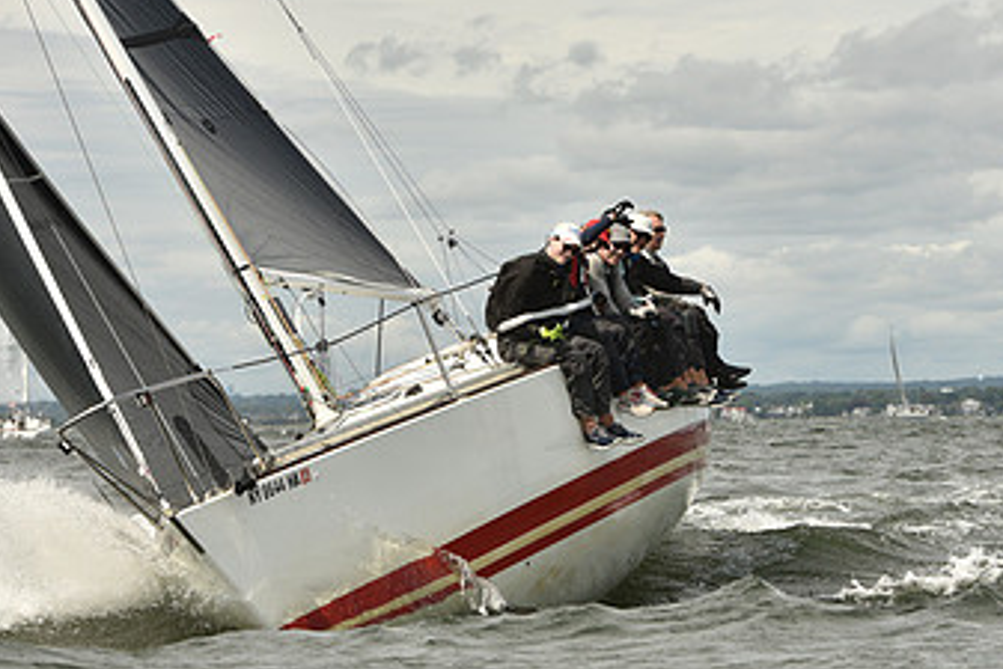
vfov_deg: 8.0
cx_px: 598
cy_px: 343
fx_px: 4794
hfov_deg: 11.9
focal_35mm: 172
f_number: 10
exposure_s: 1/800
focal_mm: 100
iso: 250
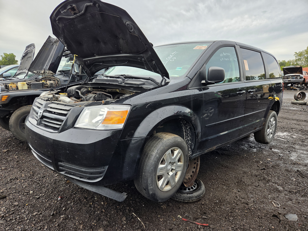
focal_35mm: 23
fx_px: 205
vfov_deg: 58.9
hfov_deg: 73.9
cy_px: 116
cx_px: 154
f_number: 1.8
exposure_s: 1/654
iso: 80
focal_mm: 5.4
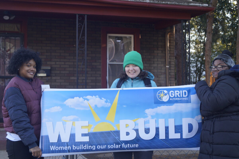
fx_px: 348
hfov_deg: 37.9
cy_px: 80
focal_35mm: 52
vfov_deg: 25.7
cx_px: 120
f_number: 5
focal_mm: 35
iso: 400
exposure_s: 1/160
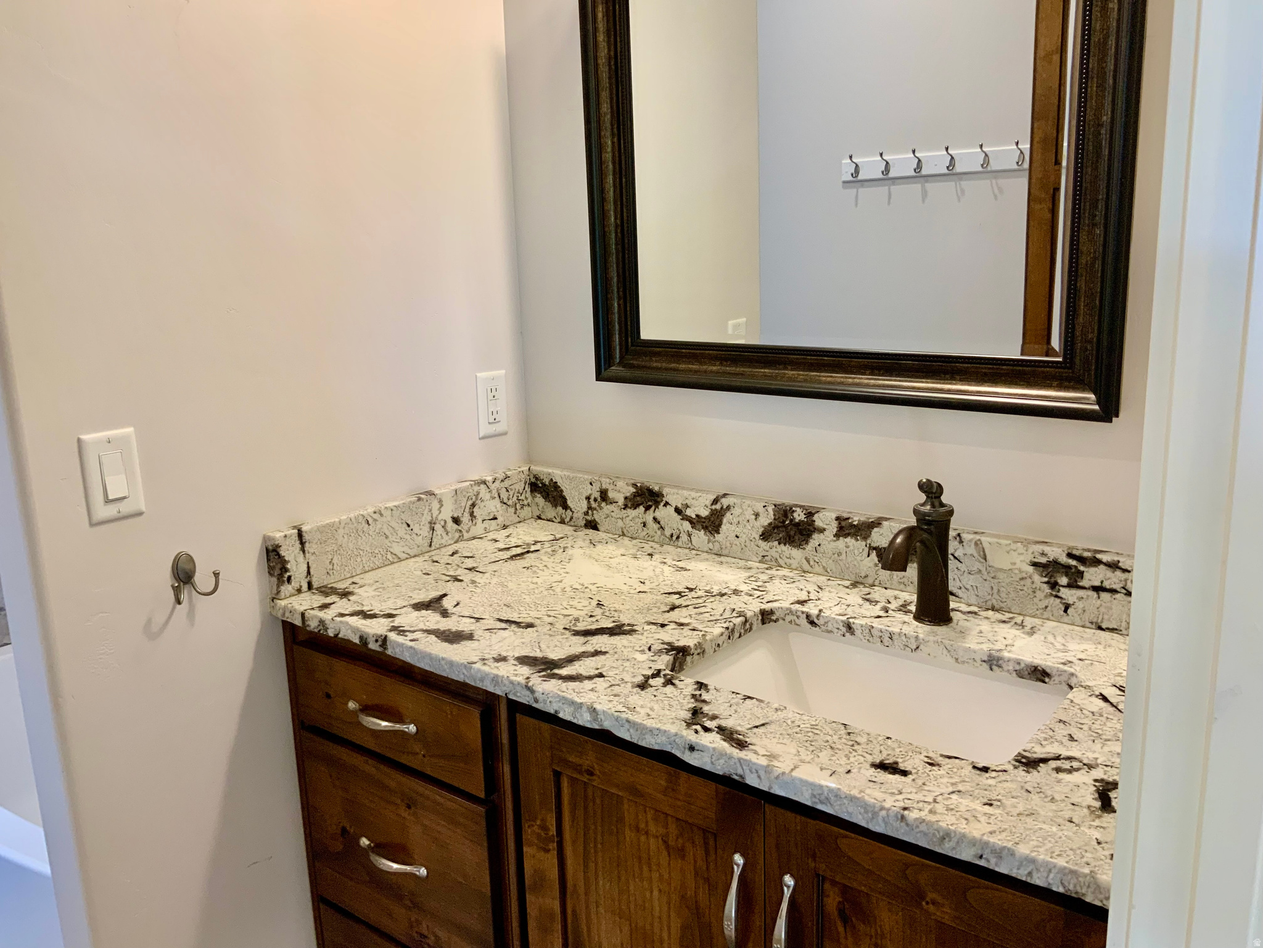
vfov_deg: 48.2
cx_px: 632
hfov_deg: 61.7
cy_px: 474
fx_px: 1058
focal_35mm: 29
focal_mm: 3
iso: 64
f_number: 1.8
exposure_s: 1/60
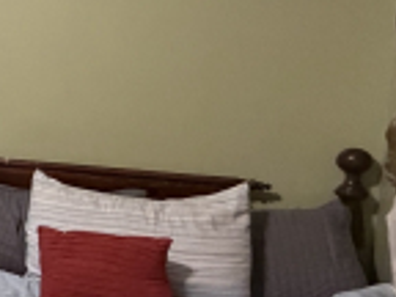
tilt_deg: -6.0
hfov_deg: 19.3
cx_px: -375
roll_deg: +0.7
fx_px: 744
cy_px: 118
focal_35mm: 65
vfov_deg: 22.6
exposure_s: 1/60
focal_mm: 2.22
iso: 640
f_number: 2.2
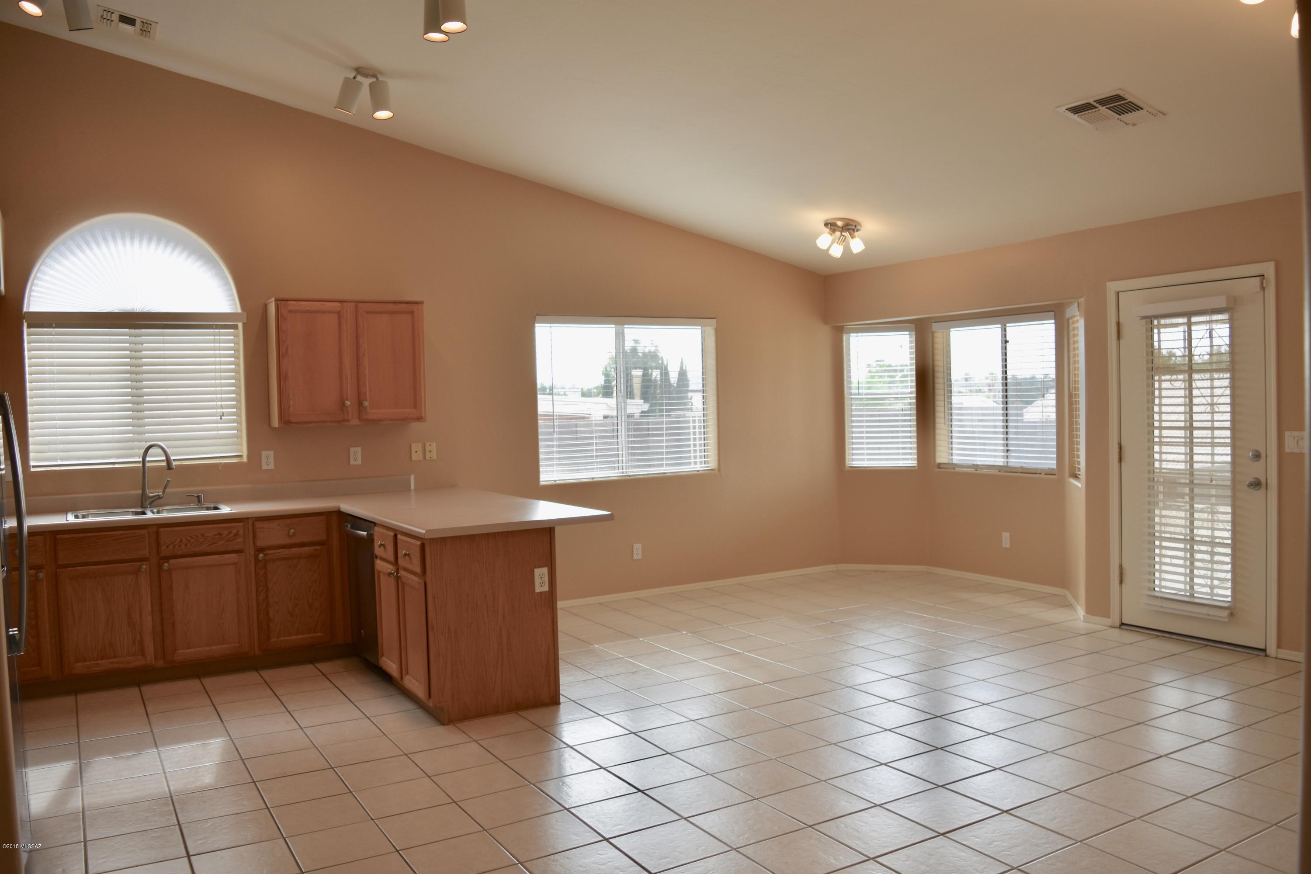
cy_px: 437
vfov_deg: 47.9
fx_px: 983
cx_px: 656
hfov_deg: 67.4
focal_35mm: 27
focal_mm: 18
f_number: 5
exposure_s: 1/100
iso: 100
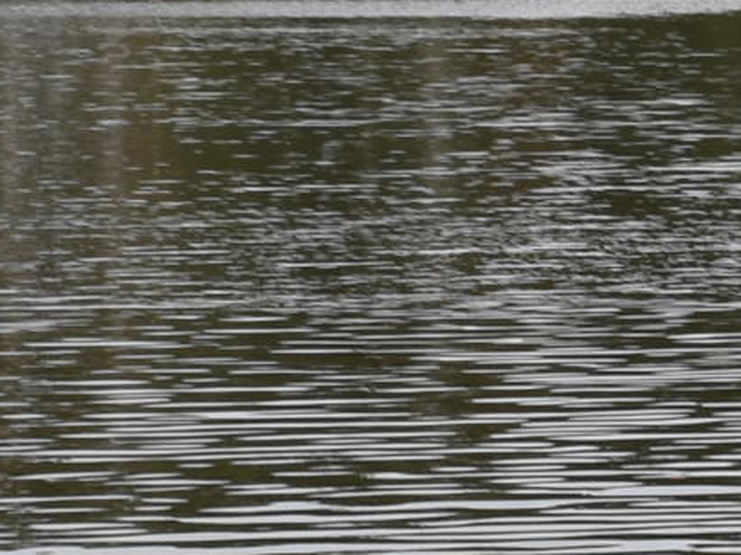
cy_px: 308
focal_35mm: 316
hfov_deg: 6.2
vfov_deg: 4.7
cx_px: 1269
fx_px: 6762
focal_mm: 30
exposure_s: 1/200
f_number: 10
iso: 100
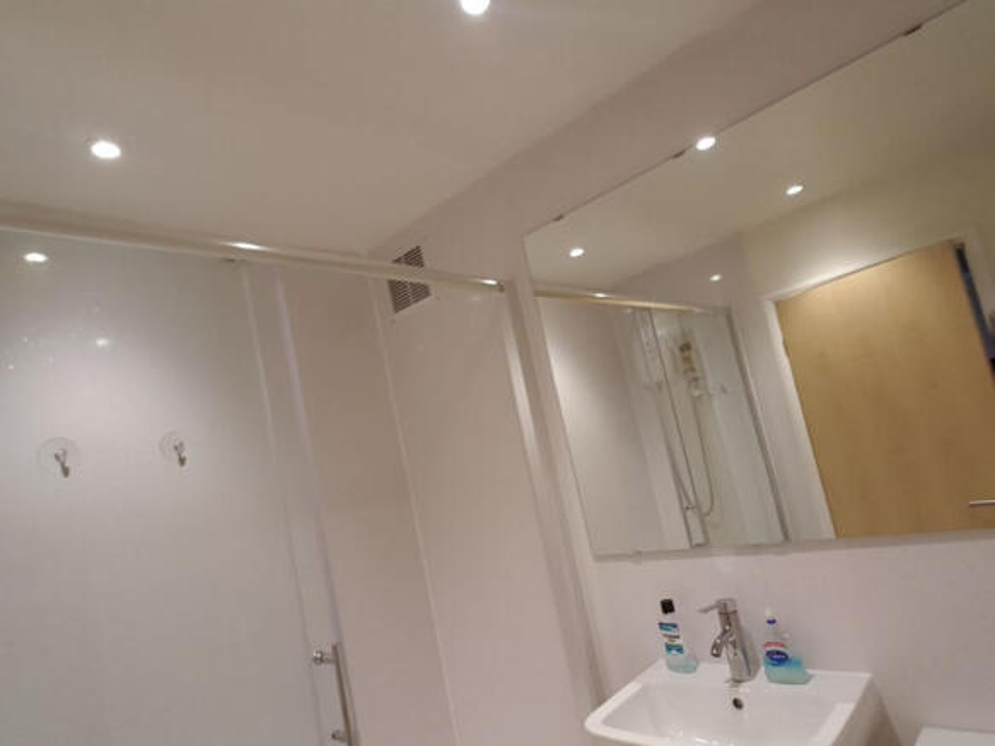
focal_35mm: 21
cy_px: 373
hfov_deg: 79.0
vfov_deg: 63.4
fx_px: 603
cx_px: 498
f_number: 1.7
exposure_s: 1/50
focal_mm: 2.1
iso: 64
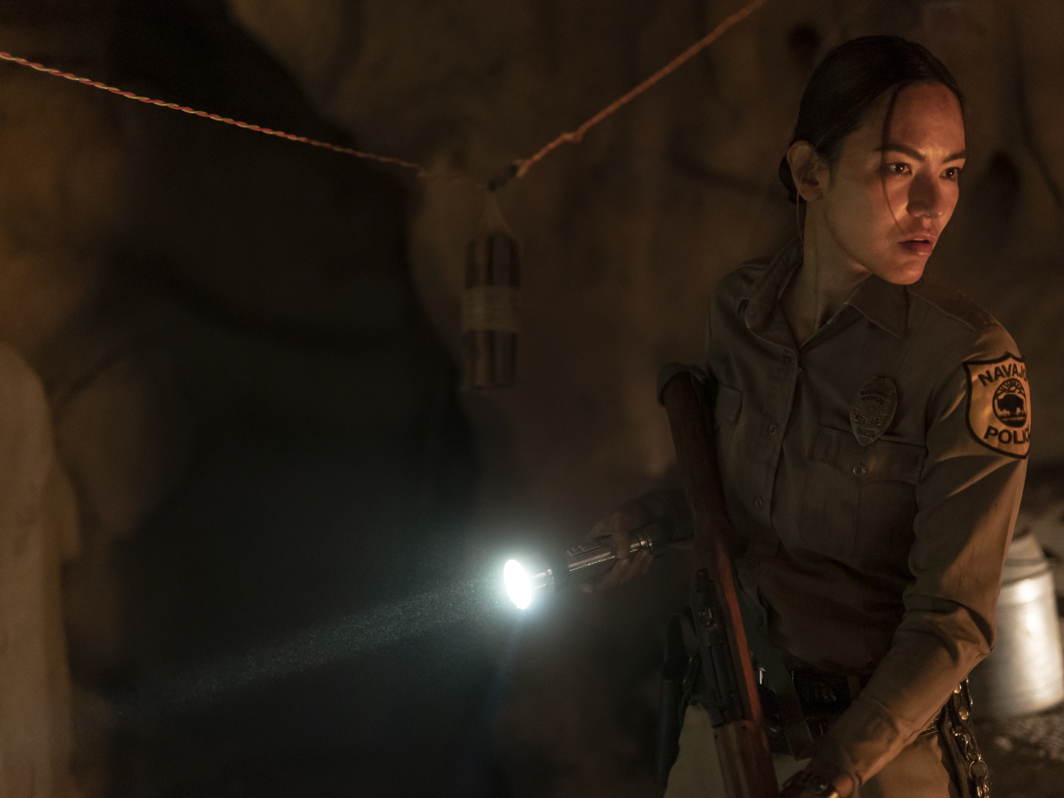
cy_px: 402
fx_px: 1691
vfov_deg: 26.6
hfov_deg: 34.9
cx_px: 580
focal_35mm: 55
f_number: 1.4
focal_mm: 50
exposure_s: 1/100
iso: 4000
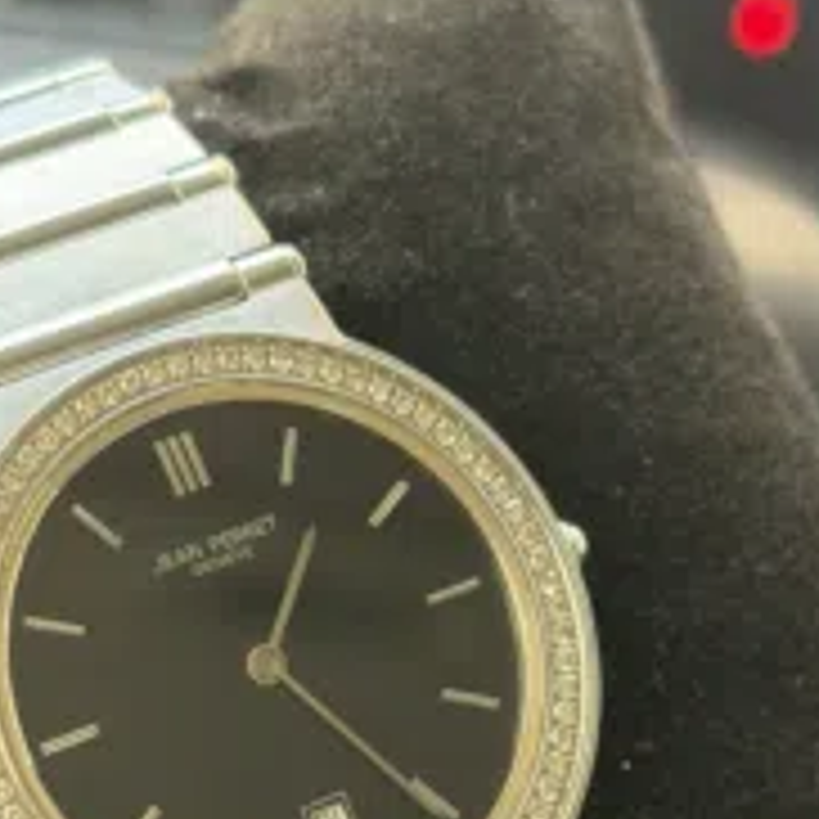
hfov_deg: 17.2
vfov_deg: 17.1
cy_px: 662
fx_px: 2704
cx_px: 230
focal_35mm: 101
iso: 100
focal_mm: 5.96
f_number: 1.6
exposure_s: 1/85
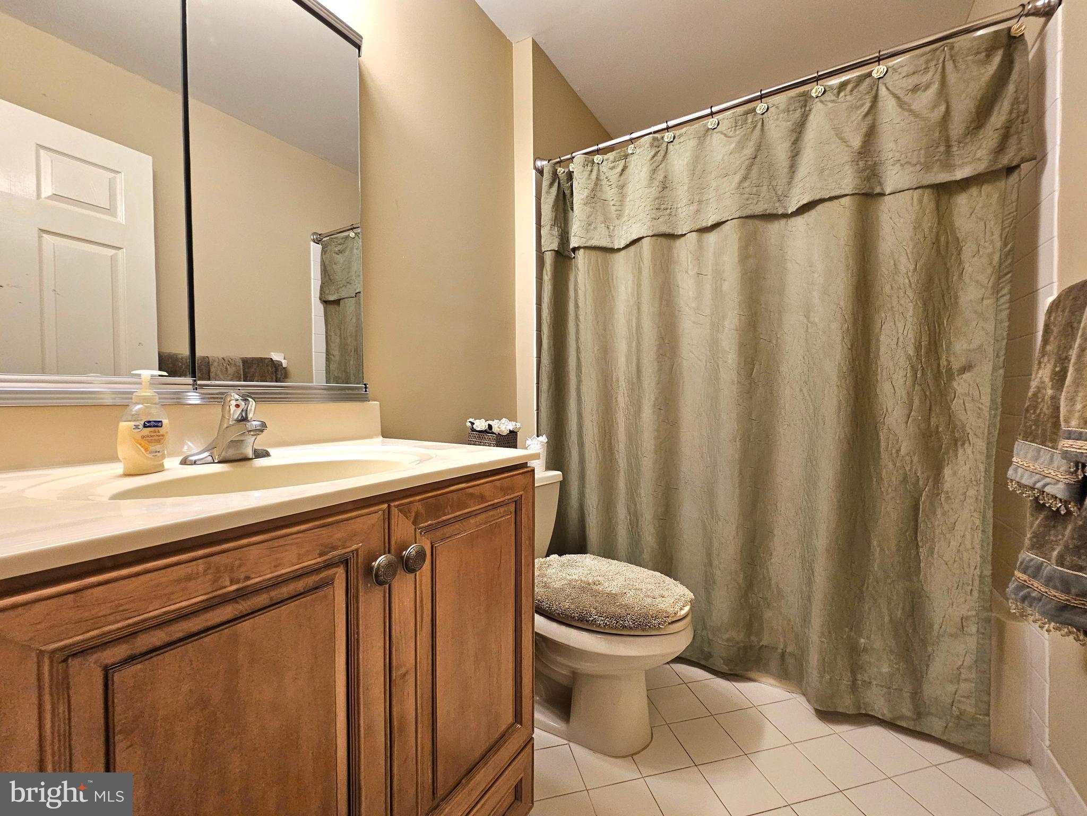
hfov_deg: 106.2
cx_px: 544
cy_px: 408
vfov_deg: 89.9
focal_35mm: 13
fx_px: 408
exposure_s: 1/60.2
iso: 400
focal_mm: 2.2
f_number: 2.2
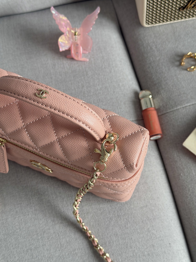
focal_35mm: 48
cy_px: 131
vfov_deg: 39.7
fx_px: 362
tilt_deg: -75.7
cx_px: 98
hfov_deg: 30.3
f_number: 1.78
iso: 100
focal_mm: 6.76
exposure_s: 1/83
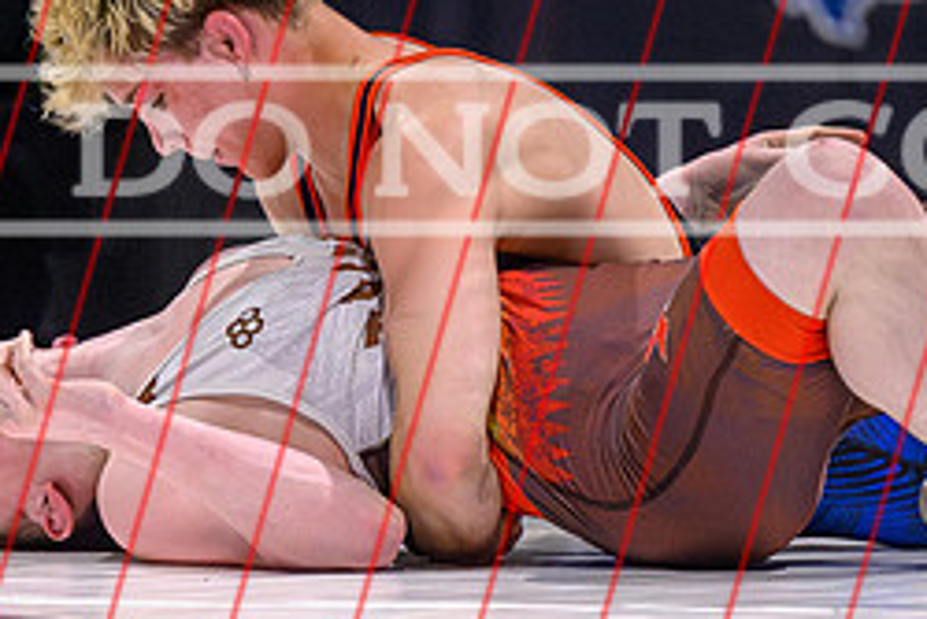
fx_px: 19065
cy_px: 495
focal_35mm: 740
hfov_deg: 2.8
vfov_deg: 1.9
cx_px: 236
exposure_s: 1/800
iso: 10000
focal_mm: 200
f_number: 2.8
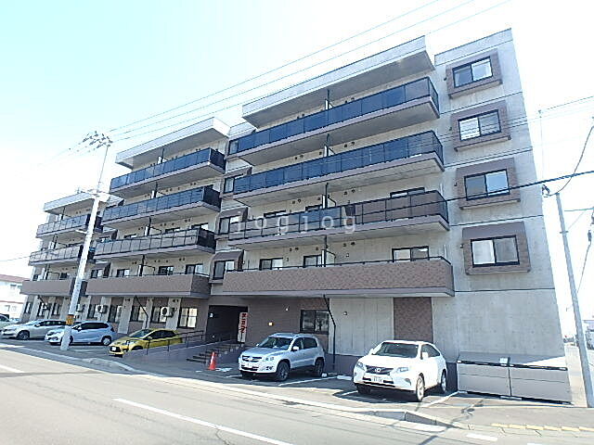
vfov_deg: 63.4
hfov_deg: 79.0
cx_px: 297
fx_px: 360
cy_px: 222
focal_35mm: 21
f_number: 3.5
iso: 125
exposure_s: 1/320
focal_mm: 3.7
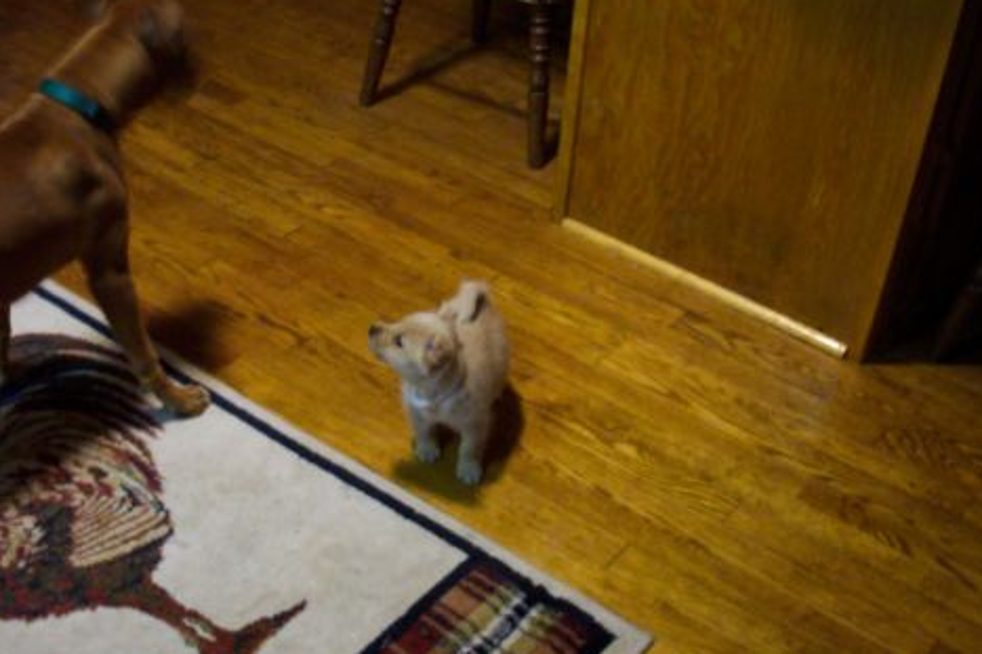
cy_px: 356
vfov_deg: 28.0
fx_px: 1309
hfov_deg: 41.0
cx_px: 402
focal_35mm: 48
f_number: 2.8
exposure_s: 1/8
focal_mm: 7.5
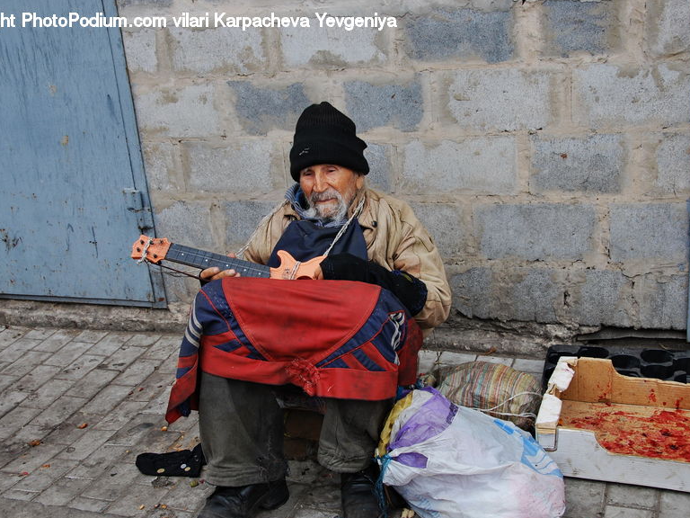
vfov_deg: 32.9
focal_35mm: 44
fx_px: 877
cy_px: 270
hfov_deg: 42.9
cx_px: 343
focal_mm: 26
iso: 110
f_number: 5.6
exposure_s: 1/125
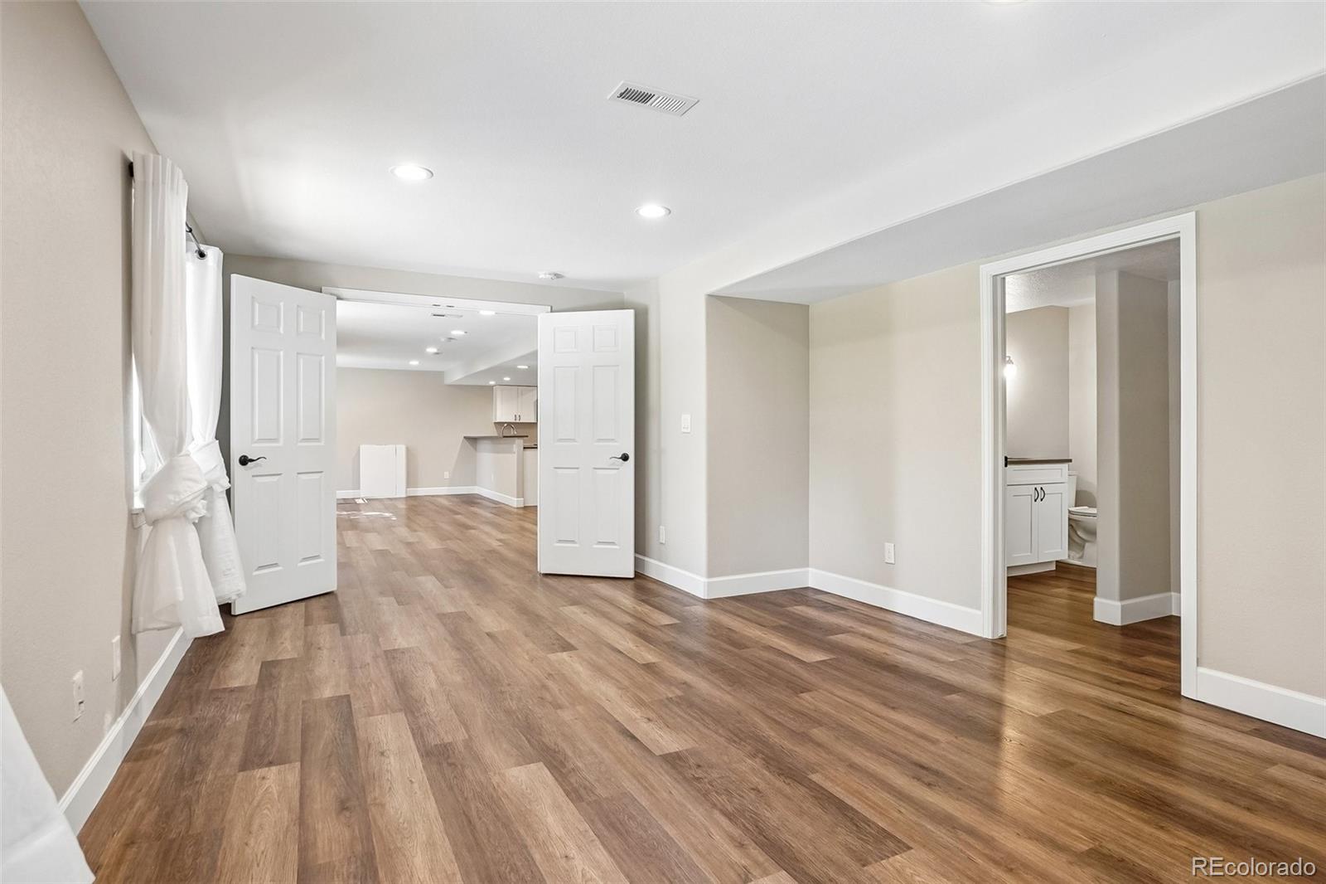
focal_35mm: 18
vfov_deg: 67.4
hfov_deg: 90.0
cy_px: 442
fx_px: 663
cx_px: 663
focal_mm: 12
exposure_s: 1/15
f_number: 8
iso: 400
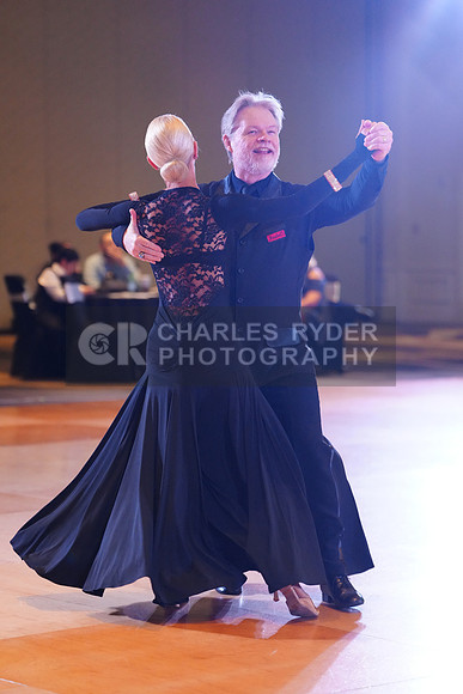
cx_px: 232
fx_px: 2082
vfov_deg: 18.9
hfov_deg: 12.7
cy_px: 347
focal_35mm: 108
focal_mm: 108
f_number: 2.8
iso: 5000
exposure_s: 1/400
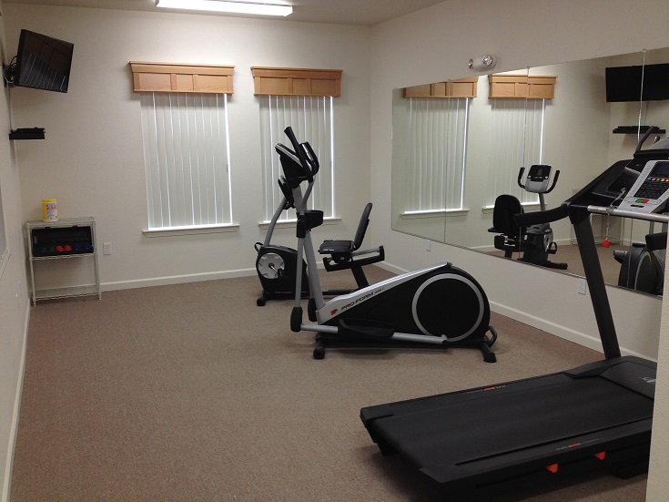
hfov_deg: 52.6
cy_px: 251
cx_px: 334
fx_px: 676
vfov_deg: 40.7
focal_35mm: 35
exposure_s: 1/40
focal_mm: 4.28
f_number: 2.4
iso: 64
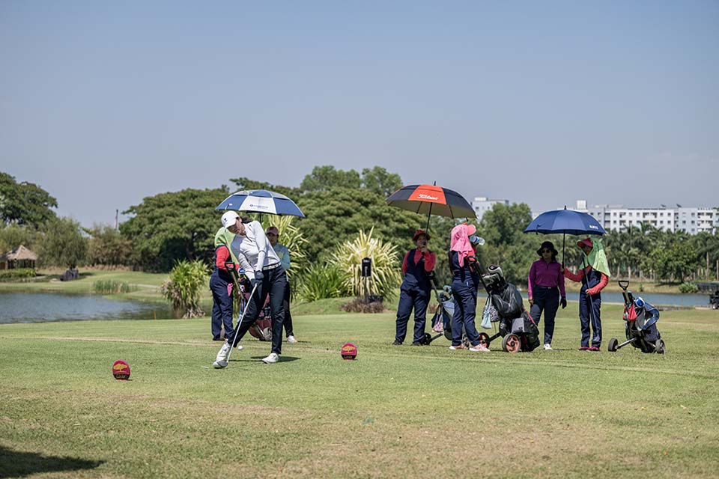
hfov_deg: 28.8
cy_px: 240
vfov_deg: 19.5
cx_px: 360
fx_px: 1398
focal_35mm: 70
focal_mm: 70
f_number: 3.2
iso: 280
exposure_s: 1/6400
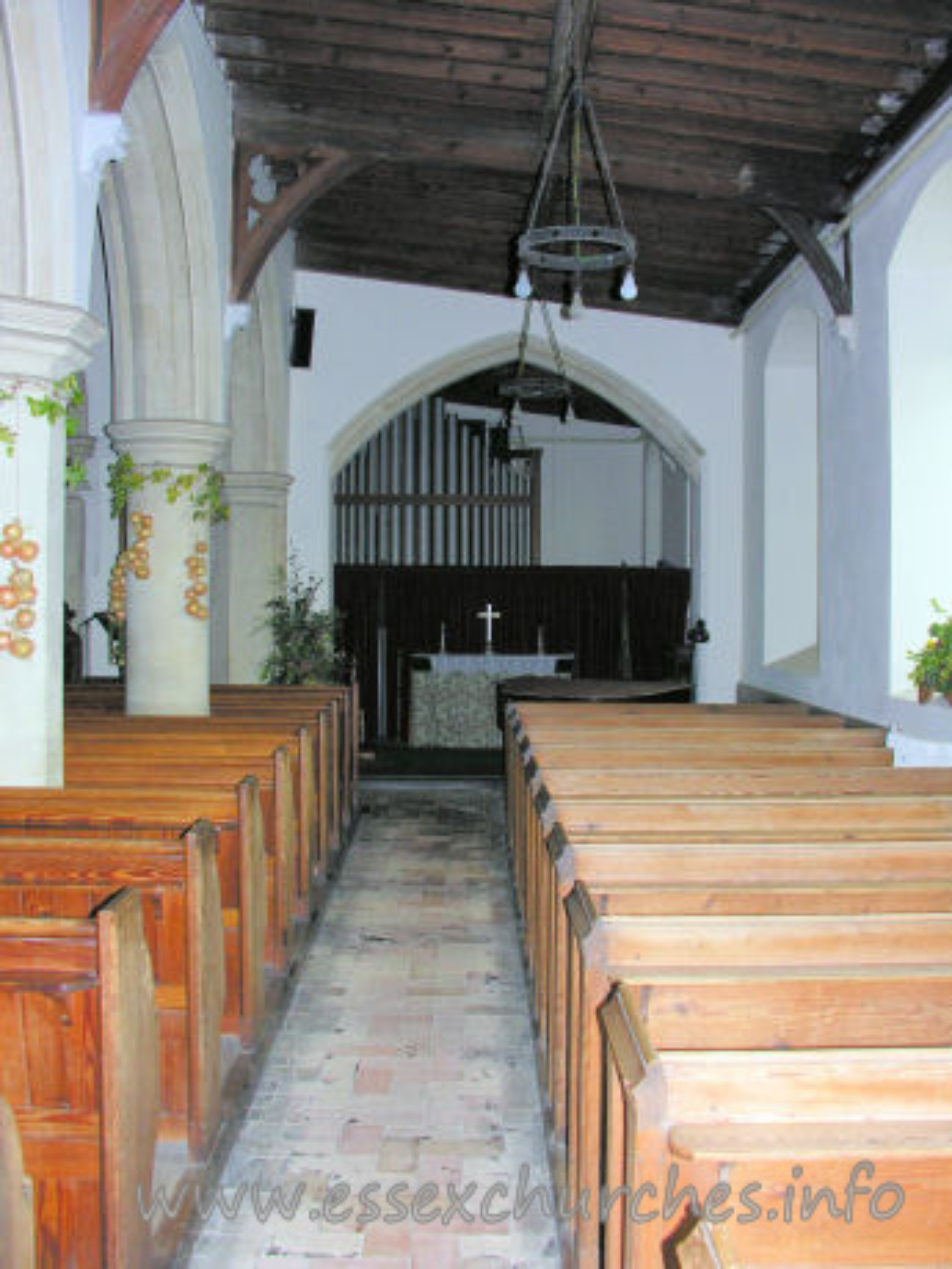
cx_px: 476
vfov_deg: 52.6
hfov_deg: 40.7
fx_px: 1283
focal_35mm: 35
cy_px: 634
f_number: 2.8
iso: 168
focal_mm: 8.9
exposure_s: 1/60.1
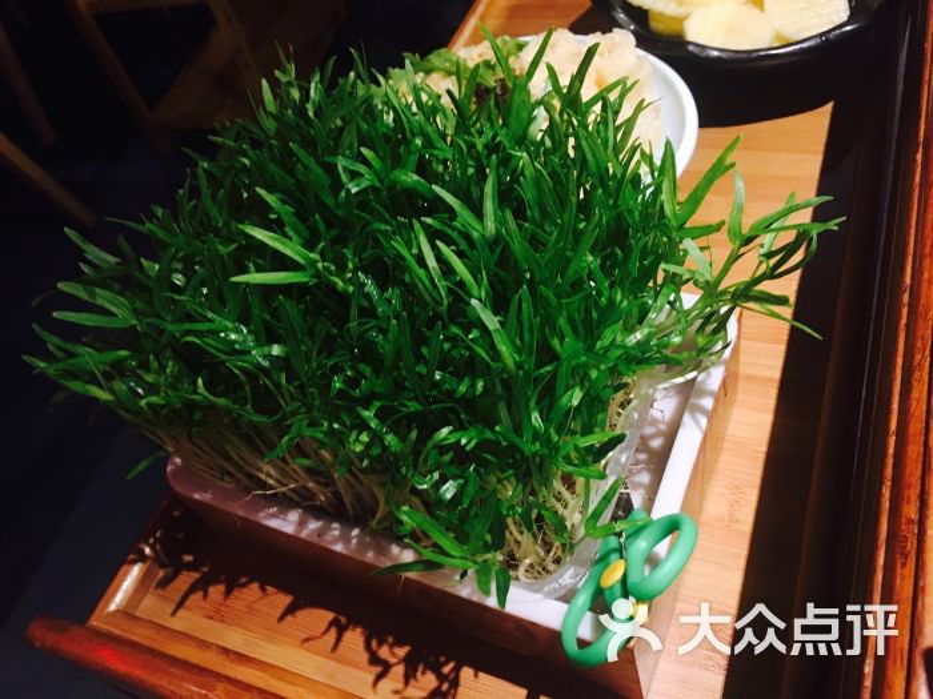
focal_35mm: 29
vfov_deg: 48.2
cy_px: 350
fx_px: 782
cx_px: 466
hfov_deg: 61.7
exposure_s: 1/17
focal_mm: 4.15
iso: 400
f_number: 2.2
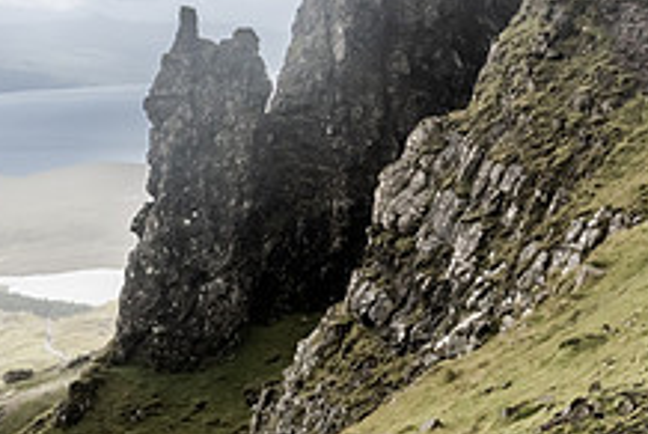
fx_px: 1676
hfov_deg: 20.9
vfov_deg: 14.7
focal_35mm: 93
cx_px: 699
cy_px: 88
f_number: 18
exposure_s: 1/125
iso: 1250
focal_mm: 35
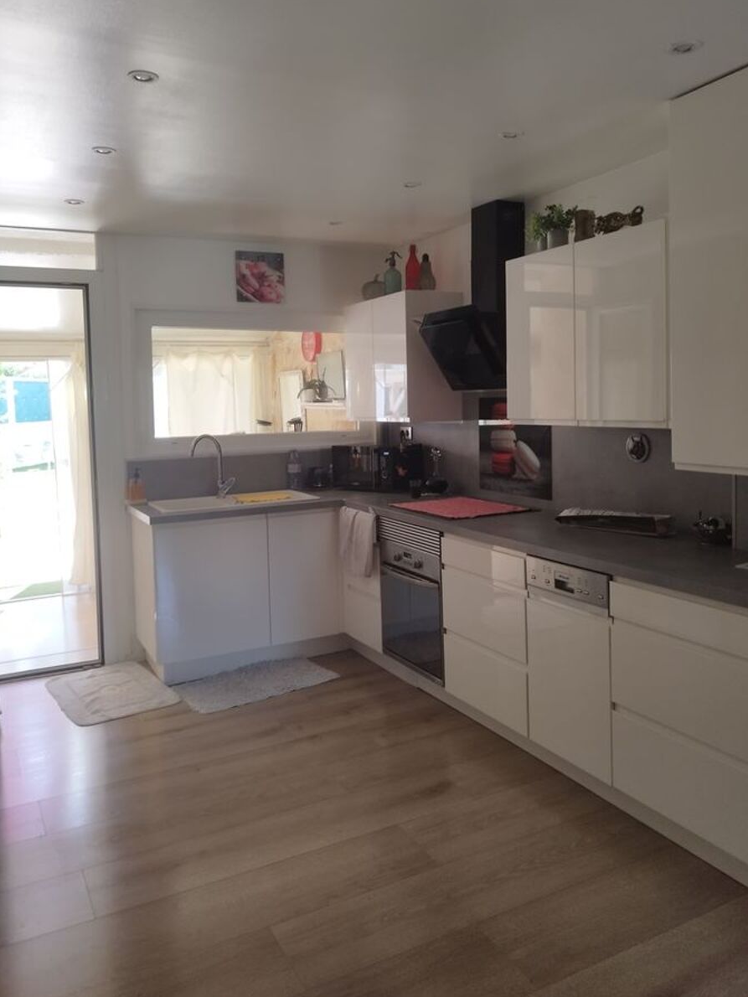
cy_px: 440
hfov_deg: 49.7
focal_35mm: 28
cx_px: 390
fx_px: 806
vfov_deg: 63.2
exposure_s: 1/50
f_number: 1.89
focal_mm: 5.95
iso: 120
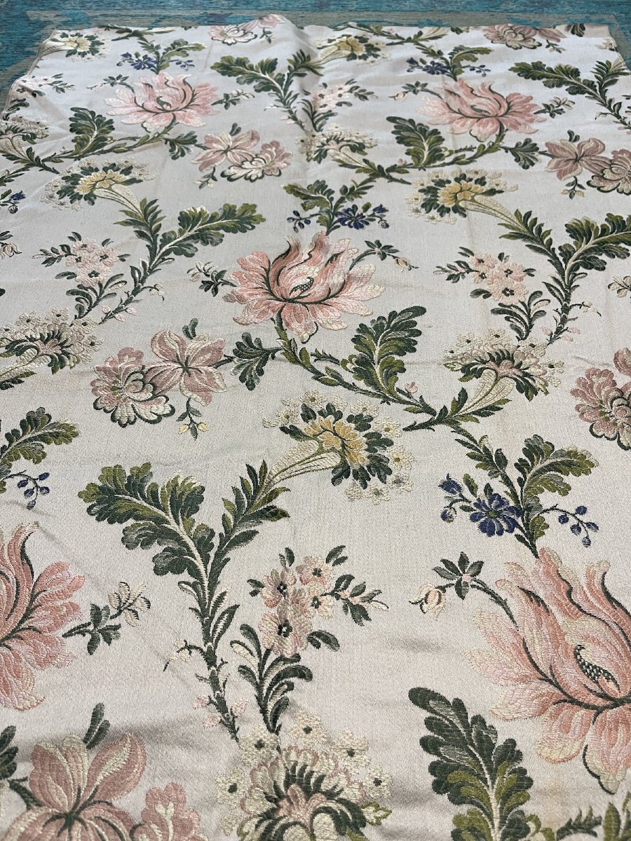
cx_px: 316
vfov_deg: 69.4
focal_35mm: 25
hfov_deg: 54.9
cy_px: 420
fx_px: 608
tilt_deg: -53.9
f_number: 1.6
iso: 125
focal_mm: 5.1
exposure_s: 1/74
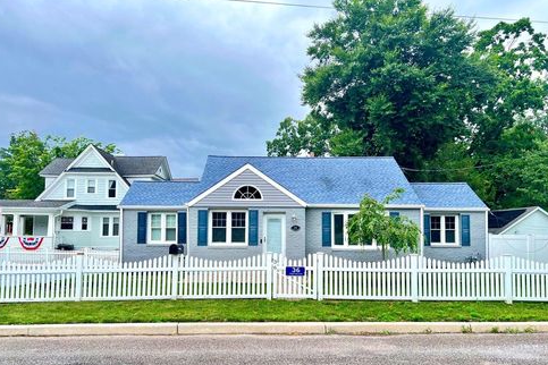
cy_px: 206
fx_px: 426
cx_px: 273
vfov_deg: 46.3
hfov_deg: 65.5
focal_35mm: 28
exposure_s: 1/1266
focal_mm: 5.7
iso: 50
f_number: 1.5
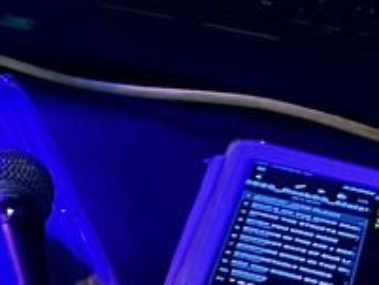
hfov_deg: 8.7
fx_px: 1983
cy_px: -325
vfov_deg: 7.8
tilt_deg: -13.6
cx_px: -811
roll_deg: +1.2
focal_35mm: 181
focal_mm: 5.7
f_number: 1.5
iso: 500
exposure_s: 1/50
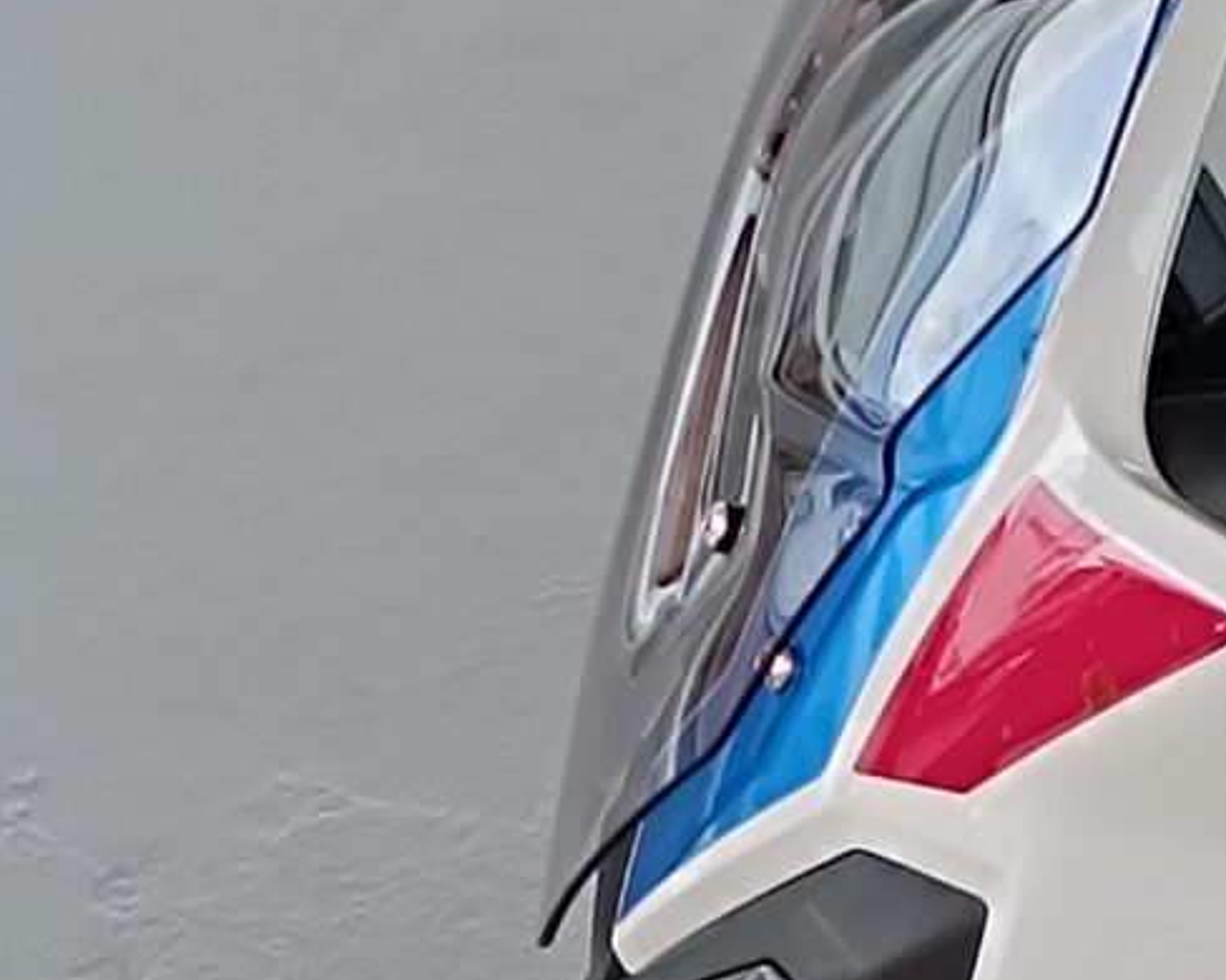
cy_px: 2023
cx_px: 1183
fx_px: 4461
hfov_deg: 15.4
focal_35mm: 123
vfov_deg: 11.2
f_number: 1.65
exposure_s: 1/100
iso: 352
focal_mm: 6.14
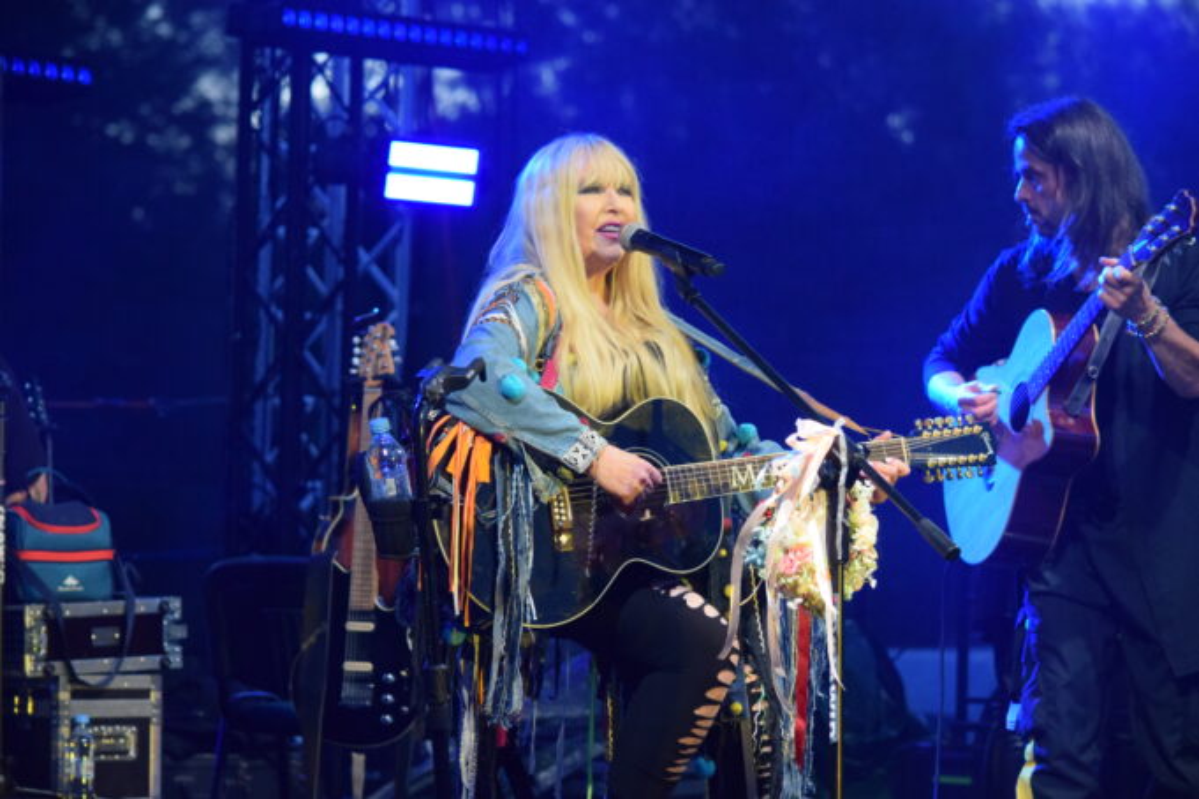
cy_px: 400
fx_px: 4995
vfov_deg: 9.1
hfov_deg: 13.7
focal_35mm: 150
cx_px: 600
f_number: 4.8
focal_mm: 100
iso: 3200
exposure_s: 1/200
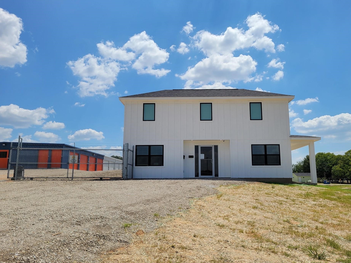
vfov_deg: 48.2
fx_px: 294
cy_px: 136
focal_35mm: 29
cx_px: 189
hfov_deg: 61.6
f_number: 1.8
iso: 40
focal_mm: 5.4
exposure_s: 1/5445
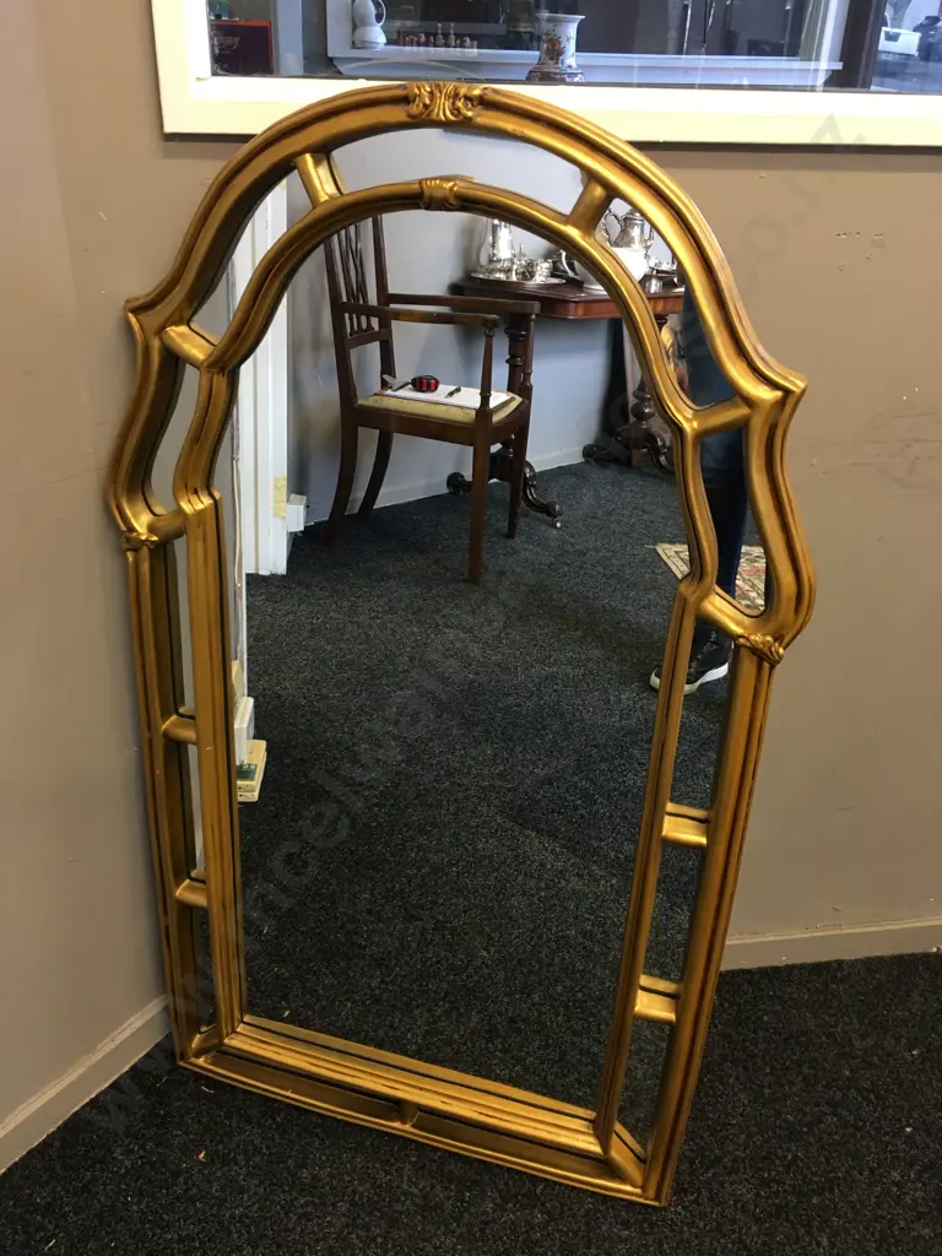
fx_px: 1052
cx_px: 471
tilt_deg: -28.4
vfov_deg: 61.7
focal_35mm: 29
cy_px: 628
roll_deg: -2.4
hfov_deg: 48.2
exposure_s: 1/17
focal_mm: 4.15
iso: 64
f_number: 2.2
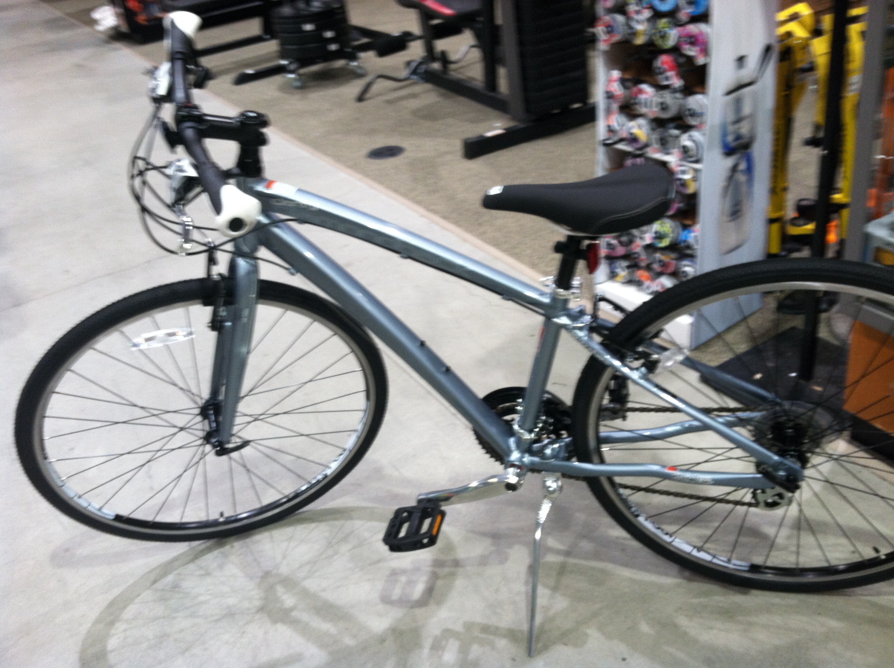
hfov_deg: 52.7
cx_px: 447
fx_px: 903
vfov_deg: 40.6
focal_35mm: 35
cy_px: 334
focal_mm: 3.85
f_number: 2.8
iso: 100
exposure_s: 1/15
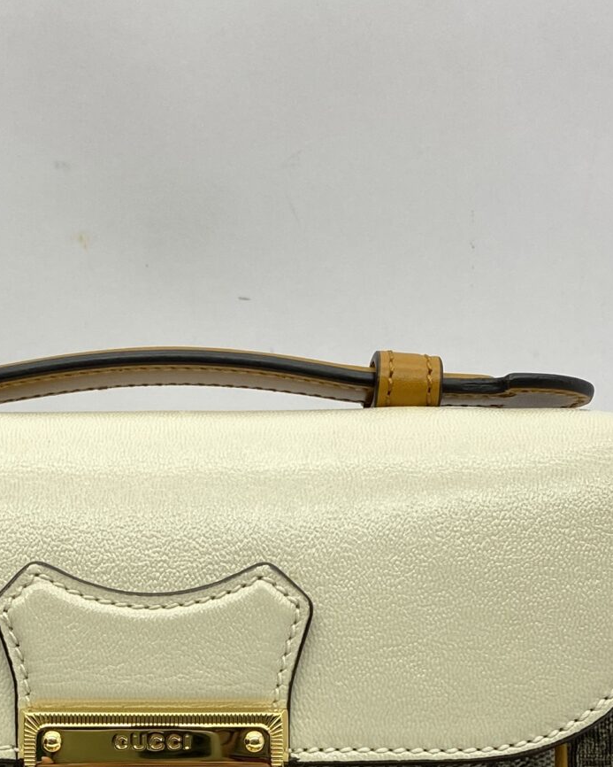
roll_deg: -0.5
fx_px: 1701
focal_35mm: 75
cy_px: 835
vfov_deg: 23.8
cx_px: 121
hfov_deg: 20.2
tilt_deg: -20.4
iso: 32
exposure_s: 1/100
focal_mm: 4.25
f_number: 1.8
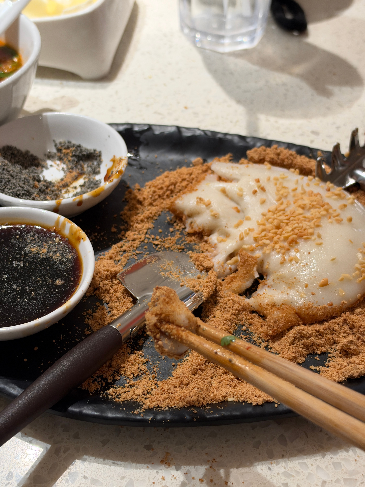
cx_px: 182
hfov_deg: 30.3
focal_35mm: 48
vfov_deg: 39.7
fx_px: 675
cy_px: 244
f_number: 1.8
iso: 125
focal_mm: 6.93
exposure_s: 1/50
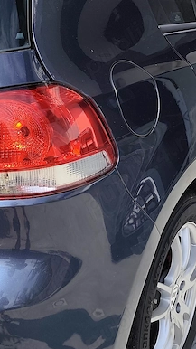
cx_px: 79
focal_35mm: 52
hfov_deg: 23.0
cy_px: 200
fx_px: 481
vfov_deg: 39.8
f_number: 1.65
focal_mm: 6.19
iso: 50
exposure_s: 1/873
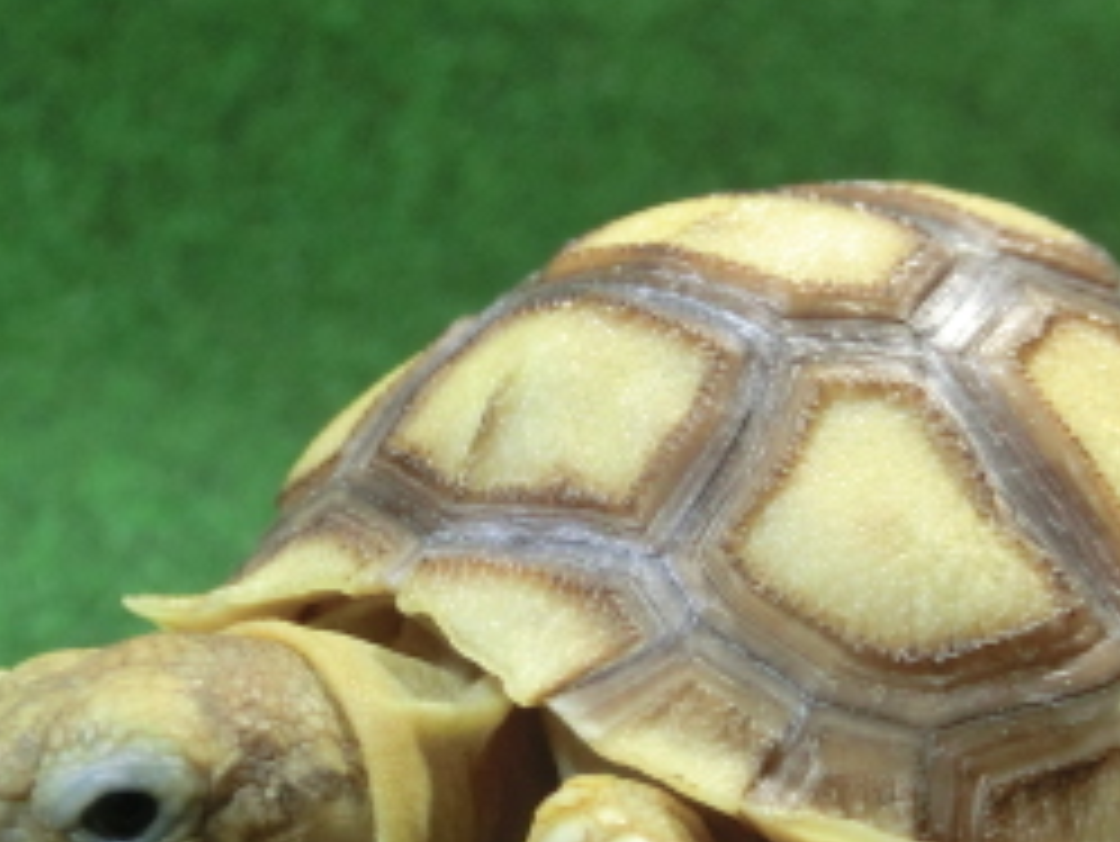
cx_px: 585
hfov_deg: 27.0
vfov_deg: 20.3
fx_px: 2331
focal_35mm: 72
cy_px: 621
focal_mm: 5
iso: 320
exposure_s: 1/60
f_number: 3
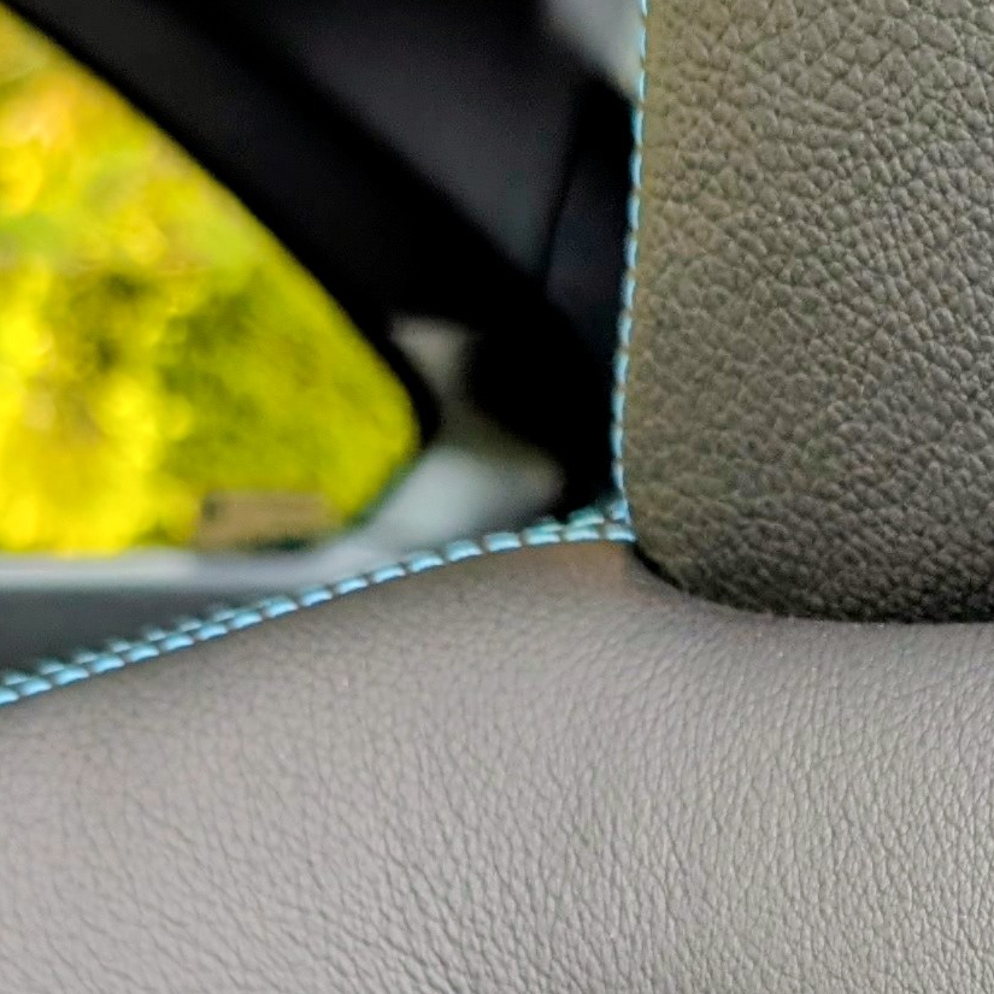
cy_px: 1510
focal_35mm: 105
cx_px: 1374
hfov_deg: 15.6
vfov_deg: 15.3
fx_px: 3411
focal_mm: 6.9
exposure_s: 1/40.4
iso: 87
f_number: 1.68
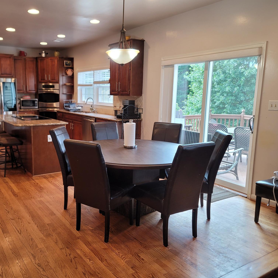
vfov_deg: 54.0
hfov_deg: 53.4
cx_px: 103
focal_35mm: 30
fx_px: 273
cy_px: 140
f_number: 1.8
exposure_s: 1/120
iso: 200
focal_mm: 7
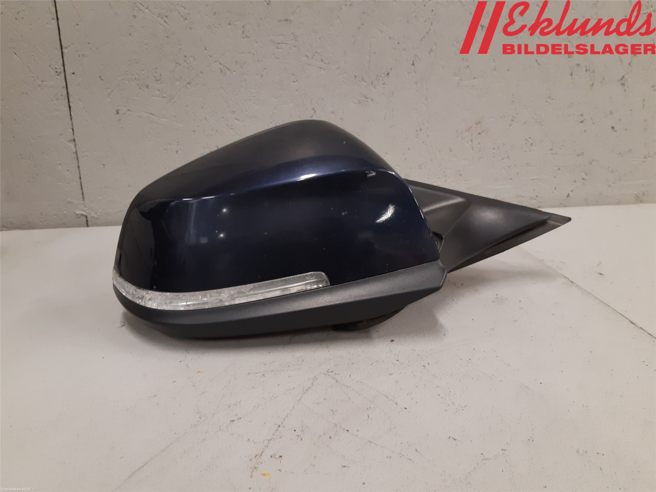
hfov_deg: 67.3
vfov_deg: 53.1
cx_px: 328
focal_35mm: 26
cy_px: 246
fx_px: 493
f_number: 1.7
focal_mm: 3.93
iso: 125
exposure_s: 1/50
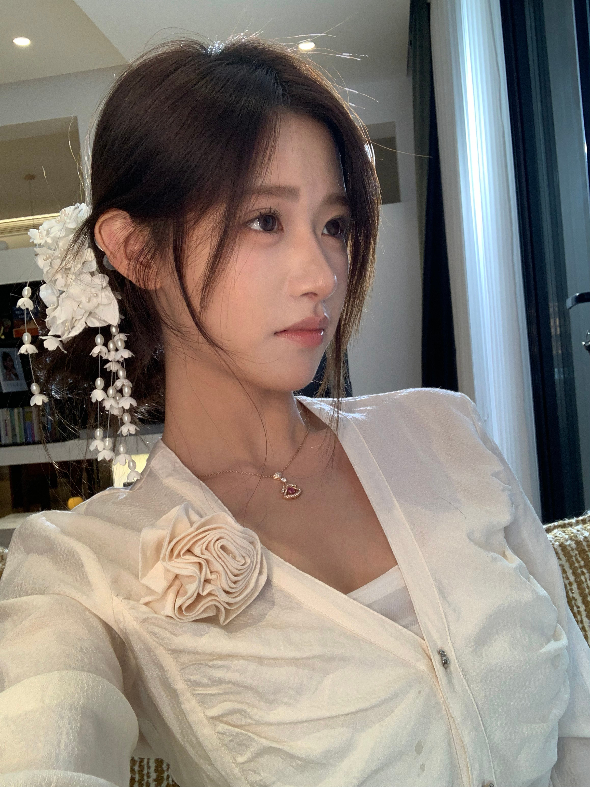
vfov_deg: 56.8
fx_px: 727
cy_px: 394
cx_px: 295
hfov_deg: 44.2
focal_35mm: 32
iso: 64
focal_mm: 2.87
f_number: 2.2
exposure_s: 1/49
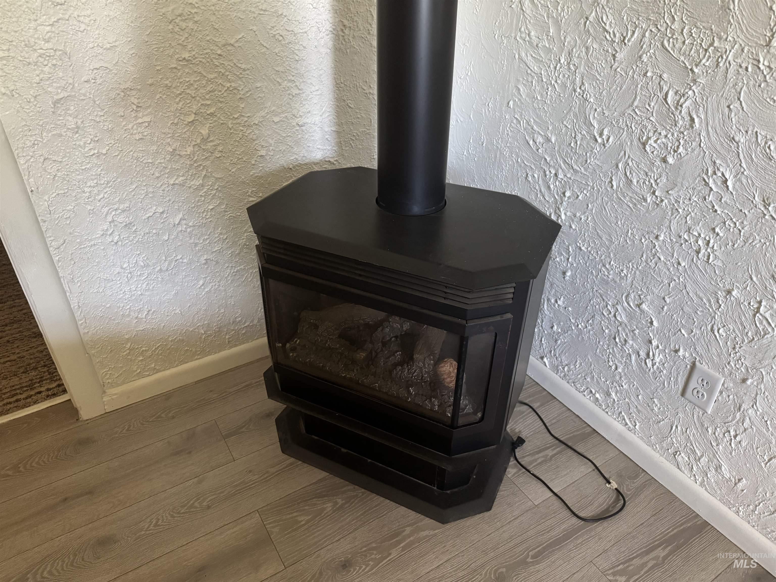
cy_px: 291
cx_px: 388
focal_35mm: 24
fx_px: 538
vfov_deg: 56.8
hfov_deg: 71.6
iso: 640
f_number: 1.78
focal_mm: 6.76
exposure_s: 1/60
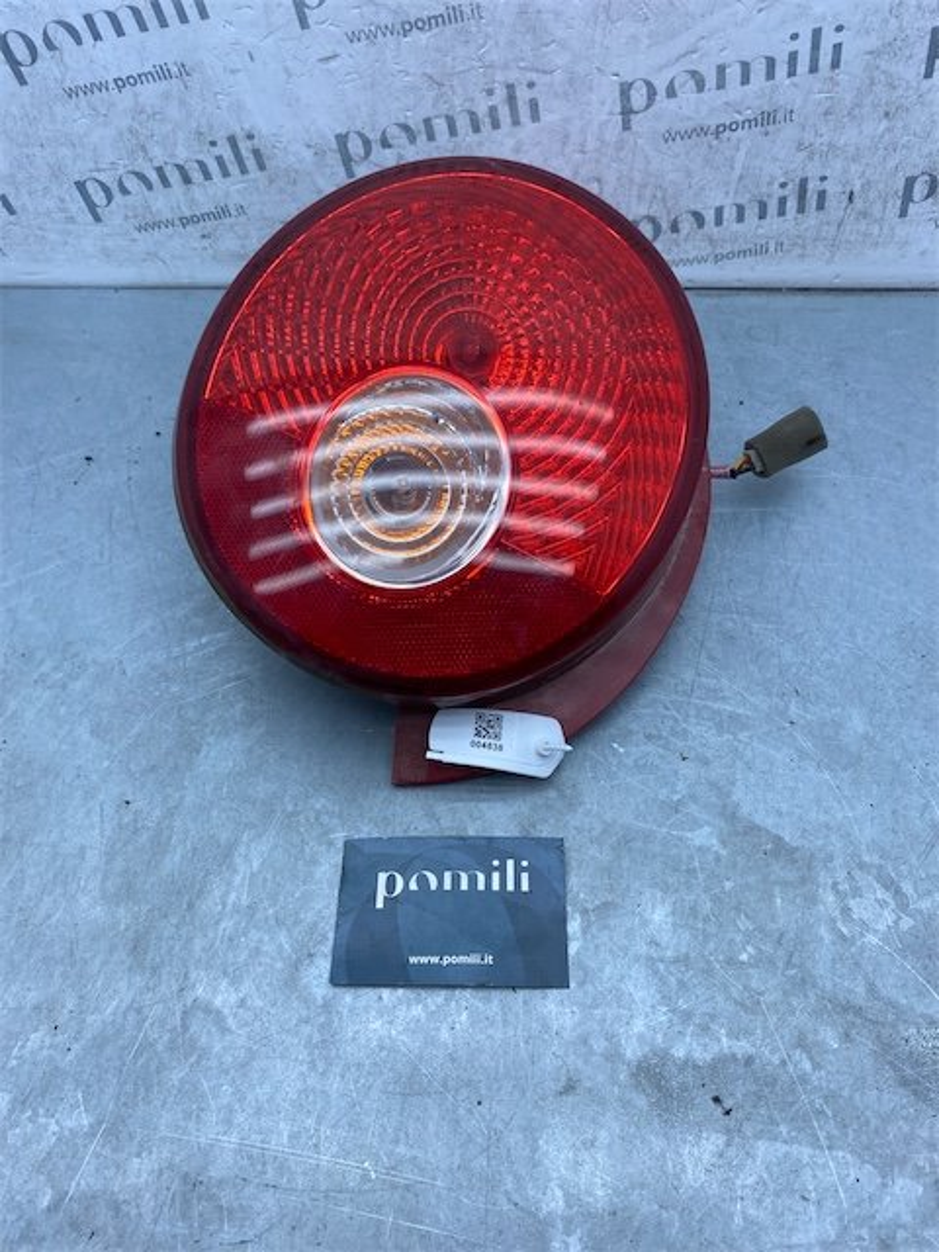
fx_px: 940
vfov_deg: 67.3
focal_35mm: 26
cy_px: 626
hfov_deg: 53.1
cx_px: 470
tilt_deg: -54.7
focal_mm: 4.25
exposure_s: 1/747
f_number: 1.8
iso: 32
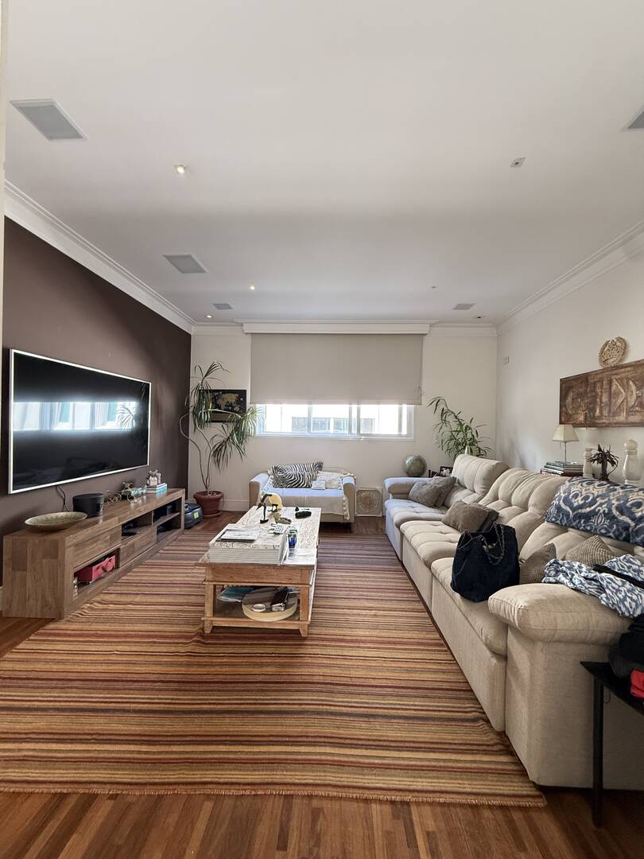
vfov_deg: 102.1
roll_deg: -1.4
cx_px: 322
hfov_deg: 85.7
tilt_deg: +1.2
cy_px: 430
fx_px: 347
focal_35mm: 14
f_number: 2.2
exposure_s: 1/99
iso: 320
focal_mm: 2.22
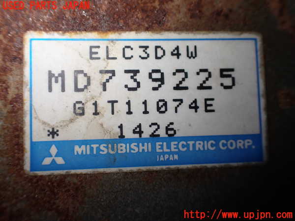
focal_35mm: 30
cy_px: 110
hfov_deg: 60.0
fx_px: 256
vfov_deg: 46.8
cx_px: 148
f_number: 2.3
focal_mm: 5.4
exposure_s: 1/160
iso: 100
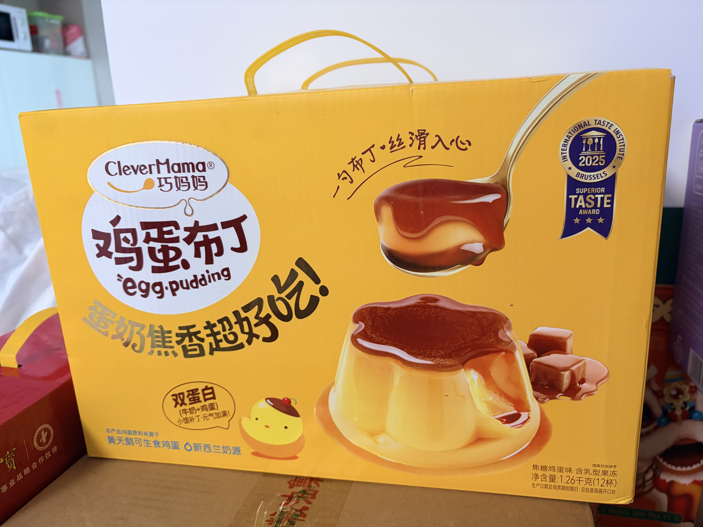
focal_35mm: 26
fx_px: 528
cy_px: 264
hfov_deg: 67.3
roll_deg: +1.9
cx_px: 352
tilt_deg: -15.2
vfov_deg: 53.1
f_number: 1.6
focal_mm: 5.96
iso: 400
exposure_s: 1/60
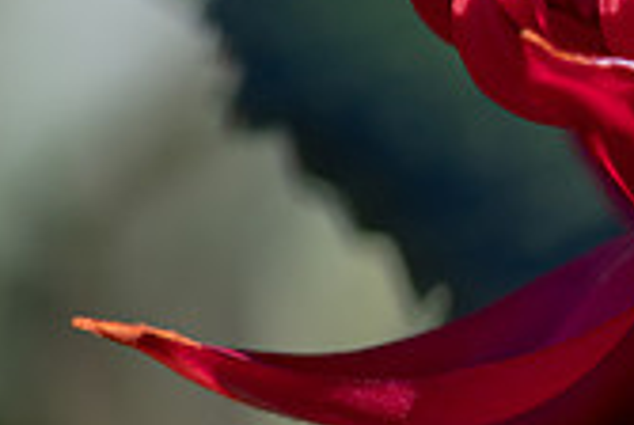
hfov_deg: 2.8
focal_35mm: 728
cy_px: -21
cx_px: 998
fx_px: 12844
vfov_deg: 1.9
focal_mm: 140
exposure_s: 1/400
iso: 200
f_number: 5
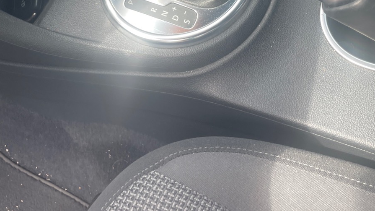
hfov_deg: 36.6
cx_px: 194
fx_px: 567
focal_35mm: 57
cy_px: -49
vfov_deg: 19.7
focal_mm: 4.2
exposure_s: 1/142
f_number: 1.6
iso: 32
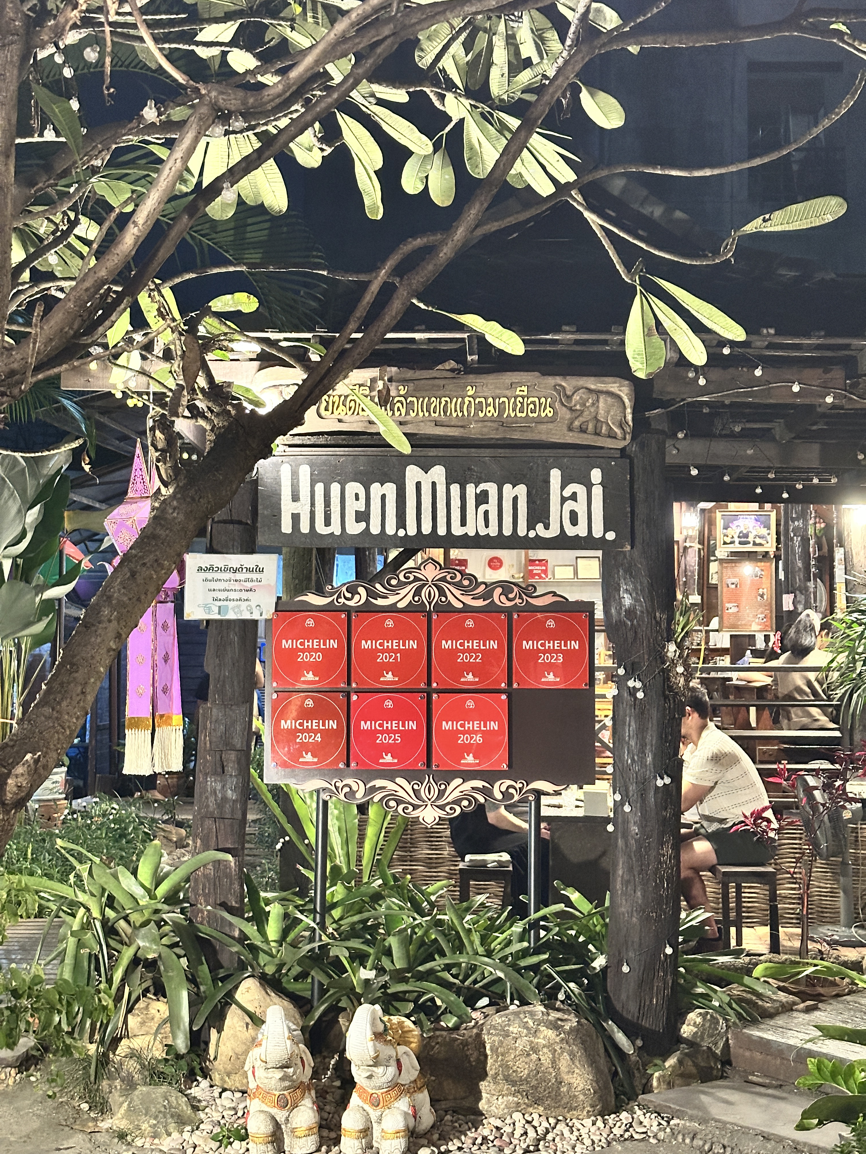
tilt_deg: +4.7
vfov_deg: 39.7
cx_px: 433
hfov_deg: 30.3
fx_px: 1601
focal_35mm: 48
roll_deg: -1.6
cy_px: 577
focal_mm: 6.86
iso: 500
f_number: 1.78
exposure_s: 1/25
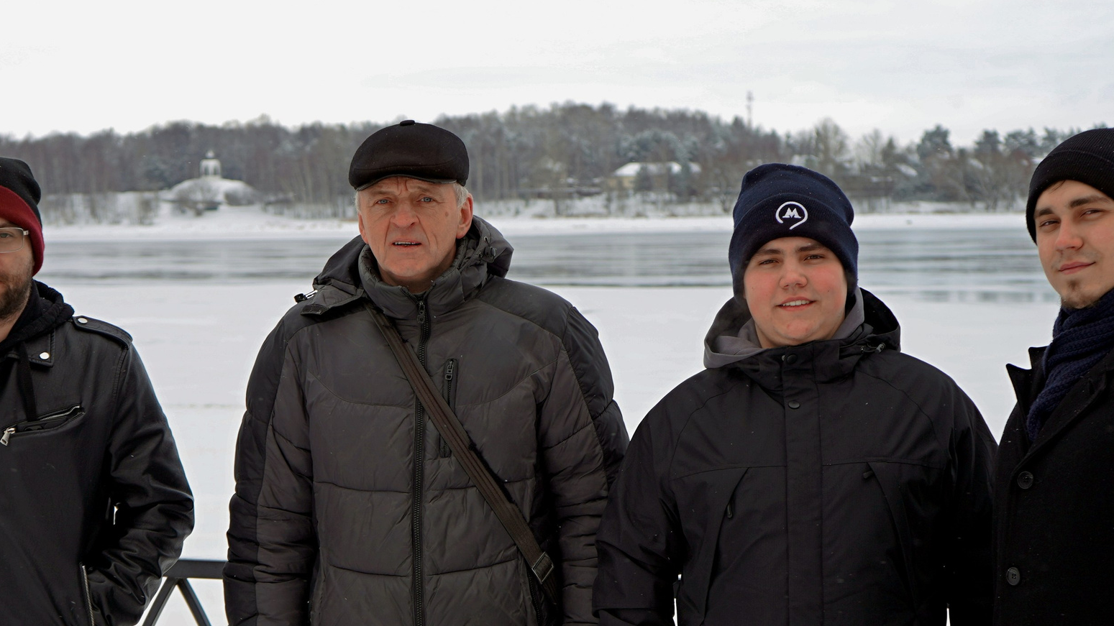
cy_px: 429
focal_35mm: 71
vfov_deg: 16.9
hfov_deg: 29.7
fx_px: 2097
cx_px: 515
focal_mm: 41
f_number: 4.5
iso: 100
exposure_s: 1/320
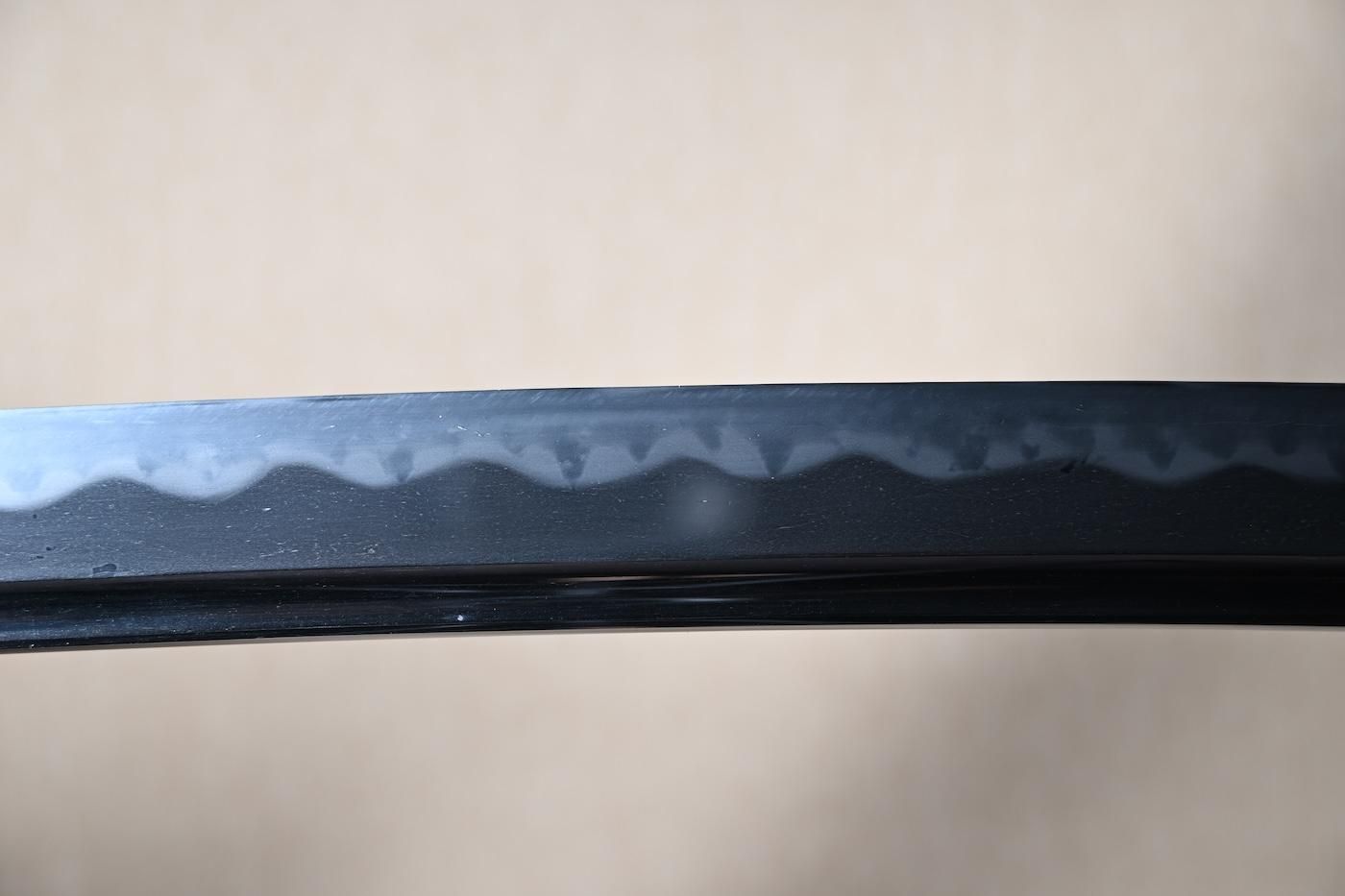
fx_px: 2689
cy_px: 448
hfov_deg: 28.1
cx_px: 672
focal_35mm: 72
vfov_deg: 18.9
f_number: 4.8
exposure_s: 1
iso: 100
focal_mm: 48
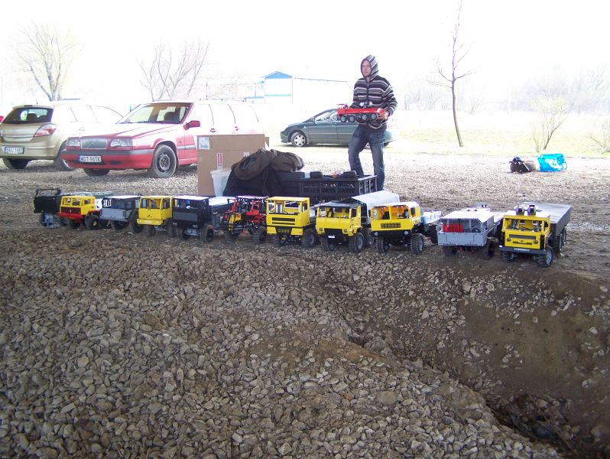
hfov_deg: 48.9
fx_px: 670
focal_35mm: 38
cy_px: 230
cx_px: 305
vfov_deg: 37.8
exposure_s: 1/100
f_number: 2.8
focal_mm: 6.3
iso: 80
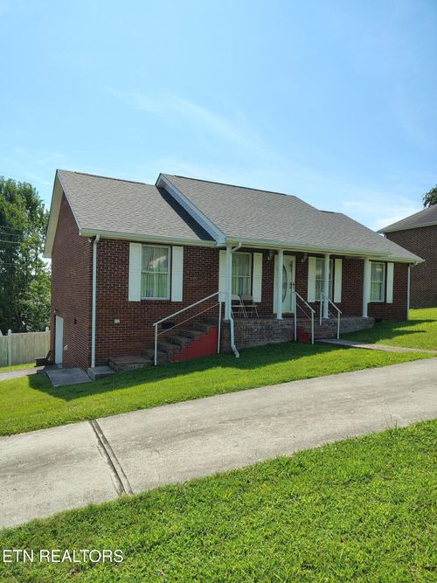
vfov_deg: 71.6
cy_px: 292
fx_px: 404
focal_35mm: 24
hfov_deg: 56.8
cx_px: 218
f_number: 1.8
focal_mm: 5.56
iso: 101
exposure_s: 1/1682
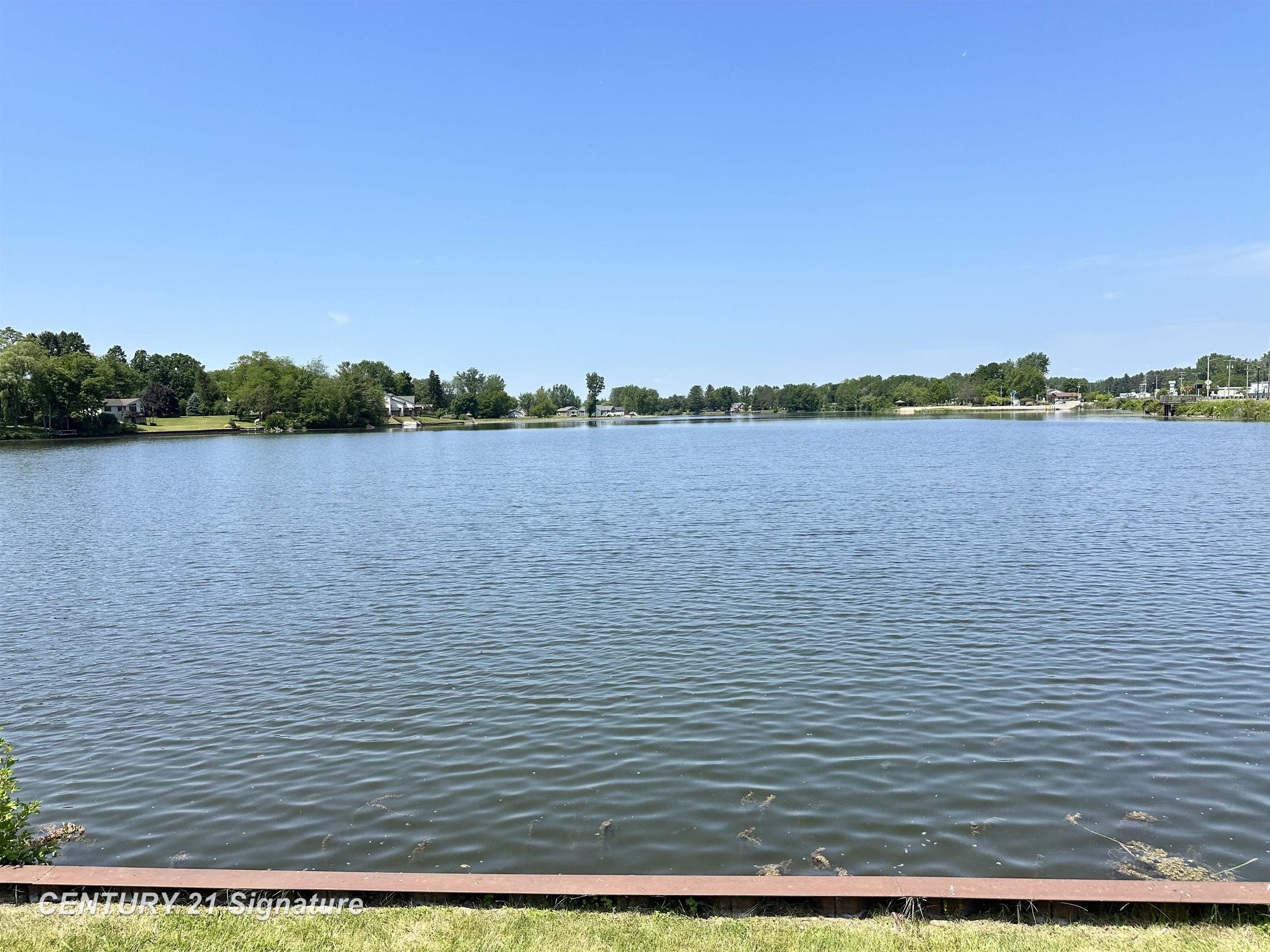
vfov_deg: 56.8
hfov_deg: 71.6
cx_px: 635
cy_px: 476
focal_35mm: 24
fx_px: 881
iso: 80
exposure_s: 1/4762
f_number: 1.78
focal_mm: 6.86
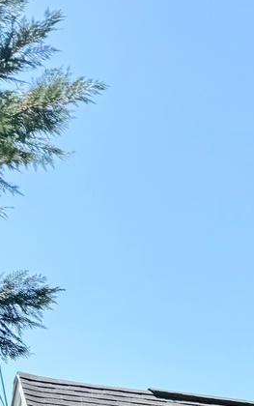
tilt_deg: -3.5
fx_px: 1372
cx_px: 786
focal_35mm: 124
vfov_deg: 15.0
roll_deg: -1.8
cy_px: 684
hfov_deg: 8.6
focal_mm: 6.76
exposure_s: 1/3021
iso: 80
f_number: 1.78
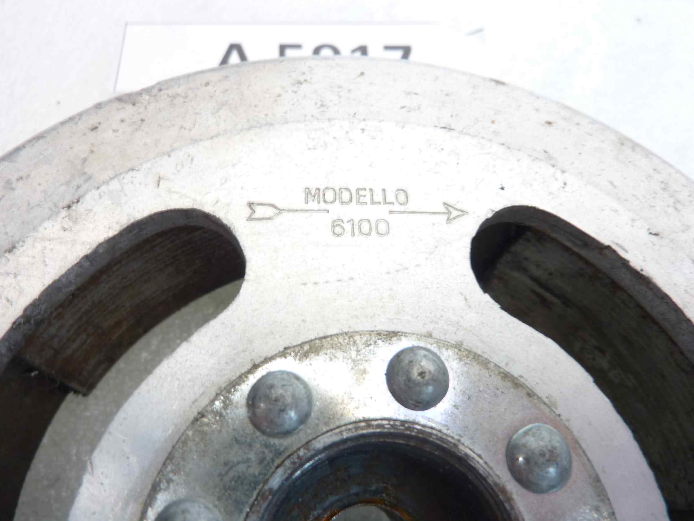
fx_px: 541
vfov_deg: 51.3
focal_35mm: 27
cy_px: 271
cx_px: 339
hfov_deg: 65.3
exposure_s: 1/13
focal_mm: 4.1
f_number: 3.3
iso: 80
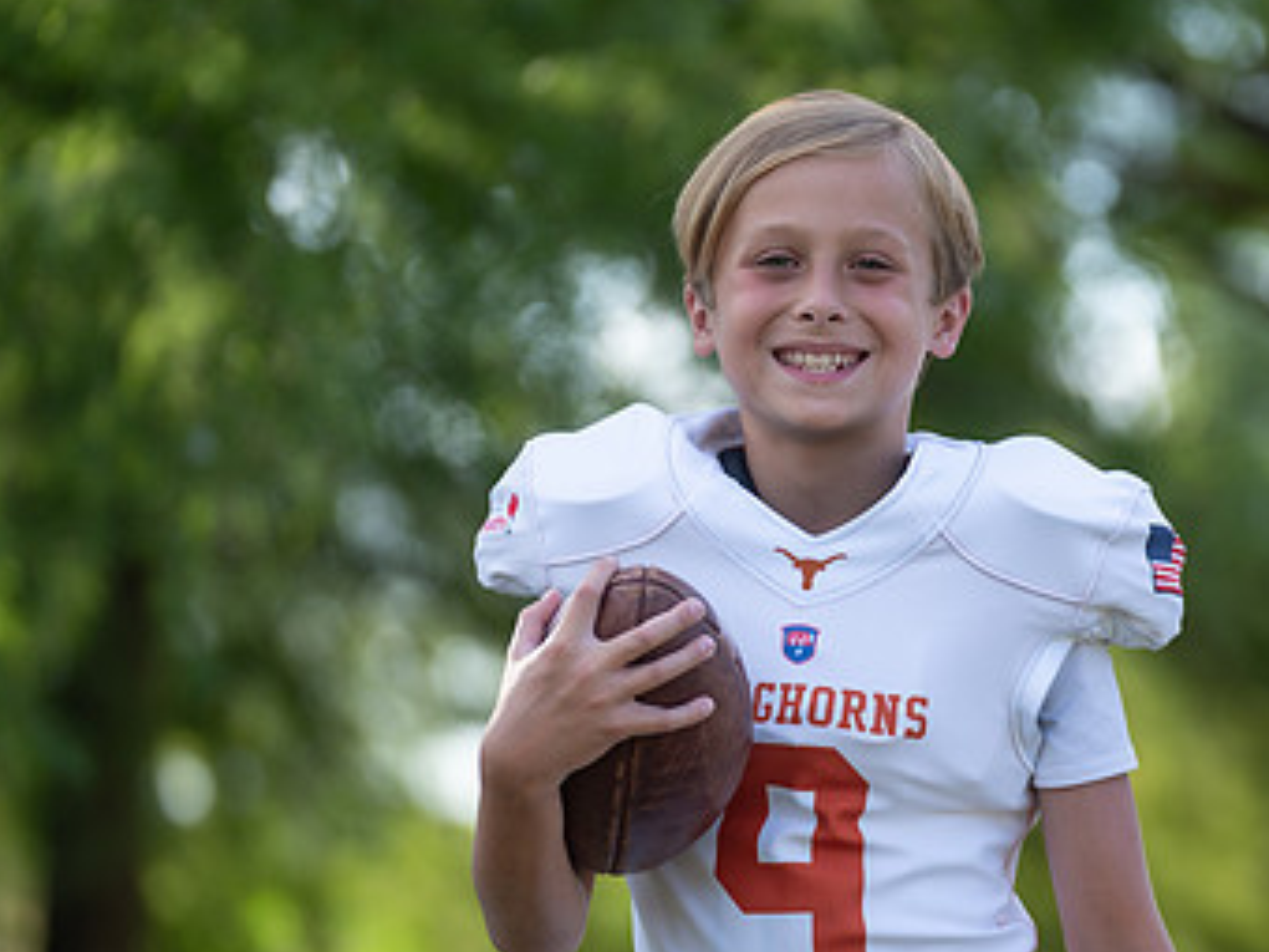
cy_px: 577
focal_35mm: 241
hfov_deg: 8.2
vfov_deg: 6.2
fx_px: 8835
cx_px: 862
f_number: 2.8
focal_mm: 131
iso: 100
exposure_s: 1/400
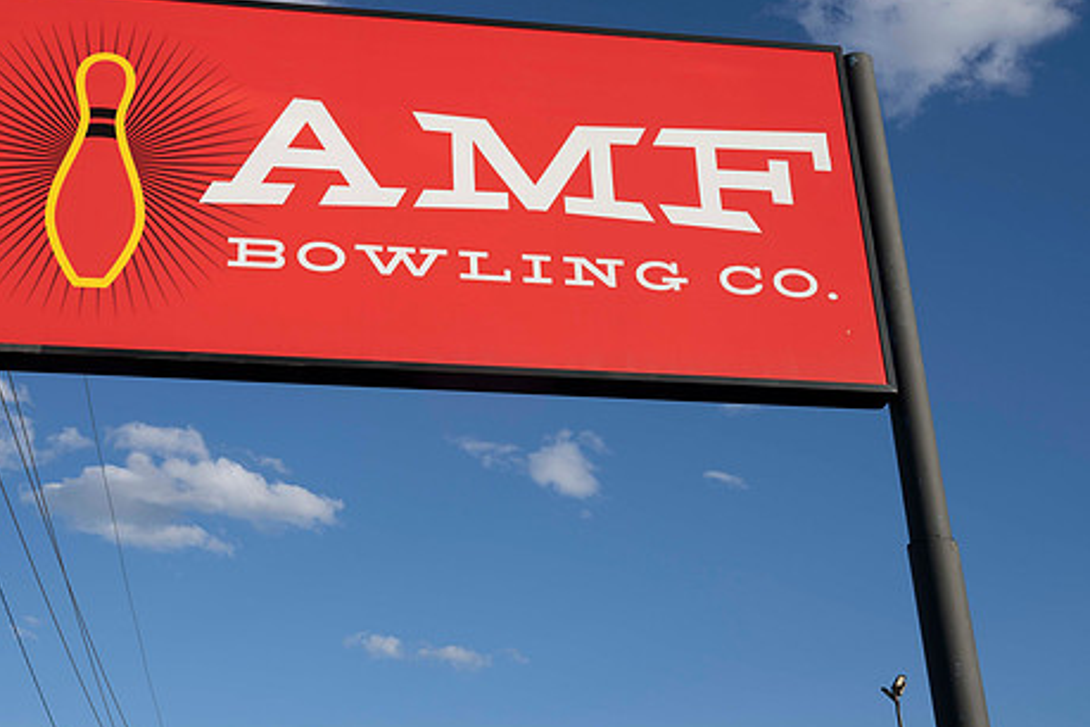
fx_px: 1453
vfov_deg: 28.1
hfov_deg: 40.8
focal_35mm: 48
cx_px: 404
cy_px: 348
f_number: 11
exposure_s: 1/250
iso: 160
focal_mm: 38
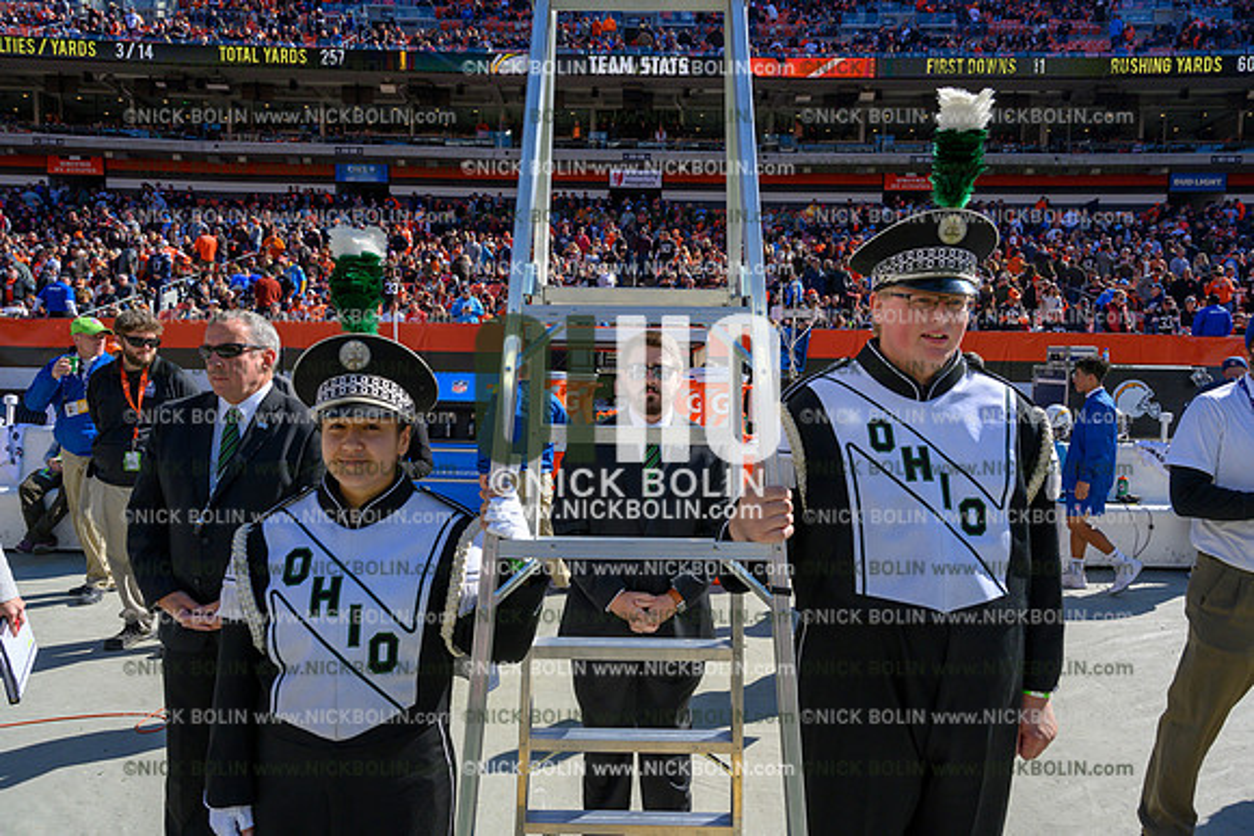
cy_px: 418
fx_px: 836
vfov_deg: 53.2
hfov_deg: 73.7
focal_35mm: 24
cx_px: 627
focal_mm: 24
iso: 1000
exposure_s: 1/2000
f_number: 8
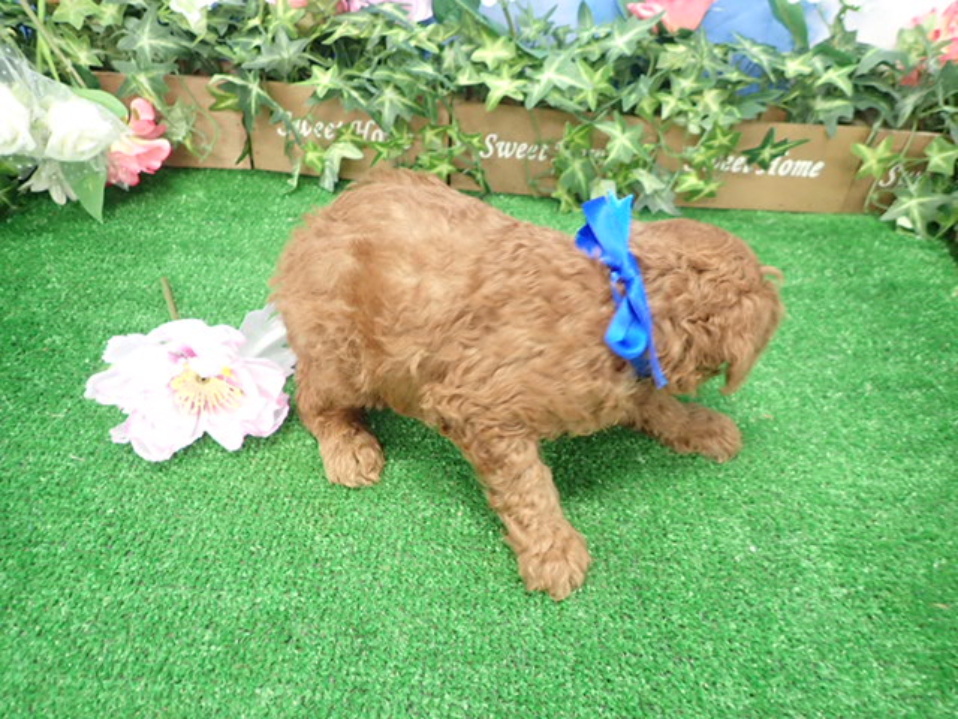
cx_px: 479
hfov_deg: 69.4
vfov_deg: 54.9
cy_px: 360
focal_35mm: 25
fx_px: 692
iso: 400
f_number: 2
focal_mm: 4.5
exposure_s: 1/25
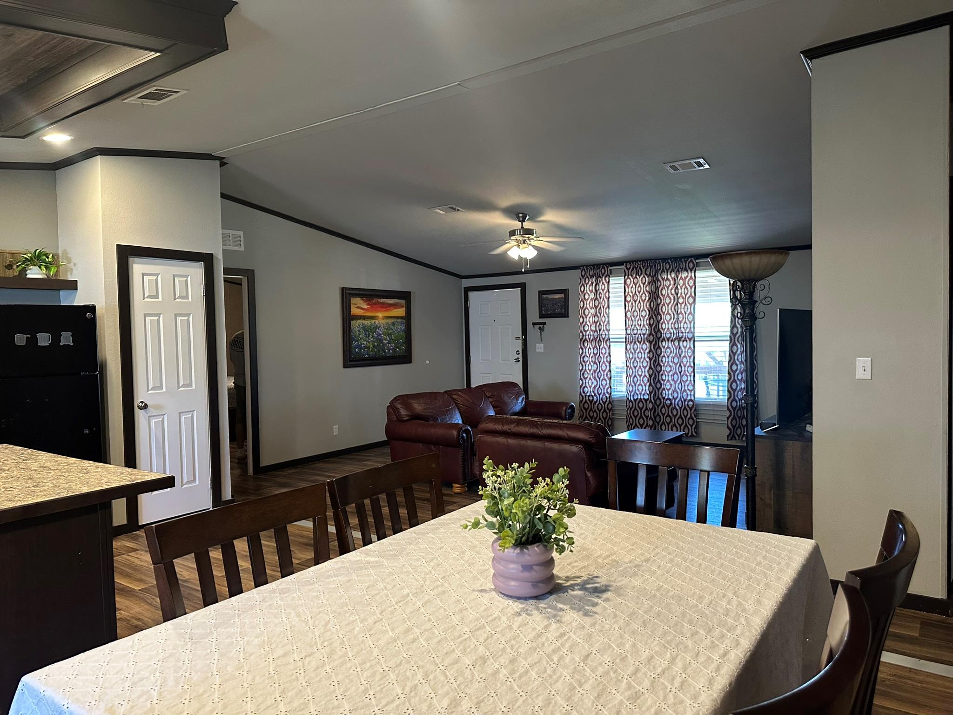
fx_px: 661
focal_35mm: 24
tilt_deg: -2.0
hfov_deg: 71.6
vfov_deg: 56.8
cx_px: 476
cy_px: 358
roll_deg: +1.6
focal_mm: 6.86
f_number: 1.78
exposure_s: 1/60
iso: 320
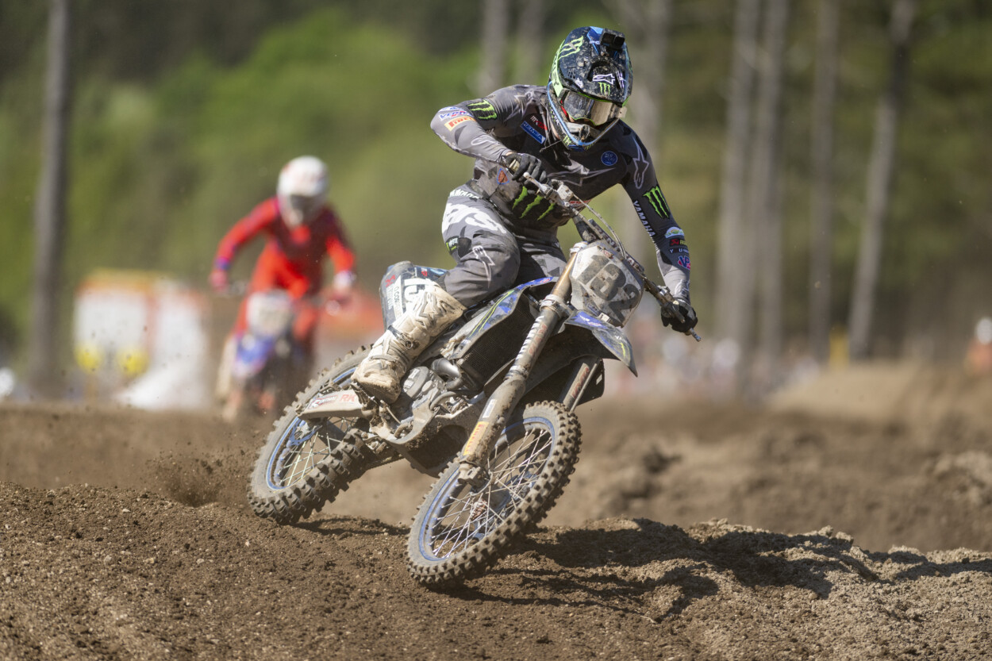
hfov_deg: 6.9
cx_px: 496
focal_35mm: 300
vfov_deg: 4.6
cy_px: 330
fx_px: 8265
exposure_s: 1/4000
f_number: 2.8
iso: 200
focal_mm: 300
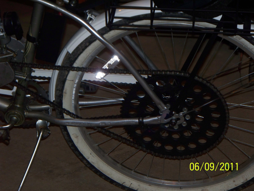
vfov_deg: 10.8
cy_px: 96
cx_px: 127
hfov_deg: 14.4
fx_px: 1006
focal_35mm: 137
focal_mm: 28.83
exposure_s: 1/60
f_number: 4.4
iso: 200
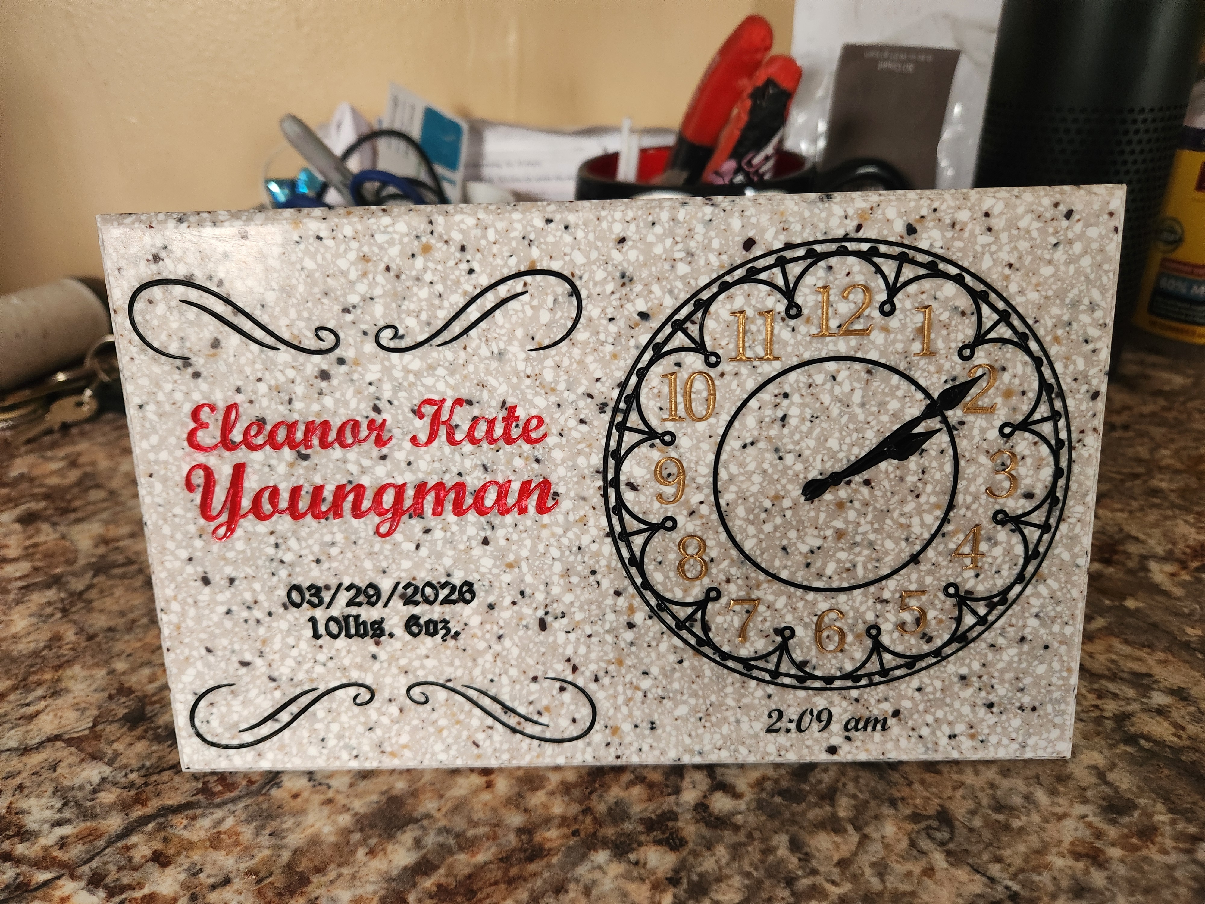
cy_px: 452
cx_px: 602
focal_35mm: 23
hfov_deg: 73.9
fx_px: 801
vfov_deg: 58.9
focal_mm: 5.4
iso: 640
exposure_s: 1/120
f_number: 1.8
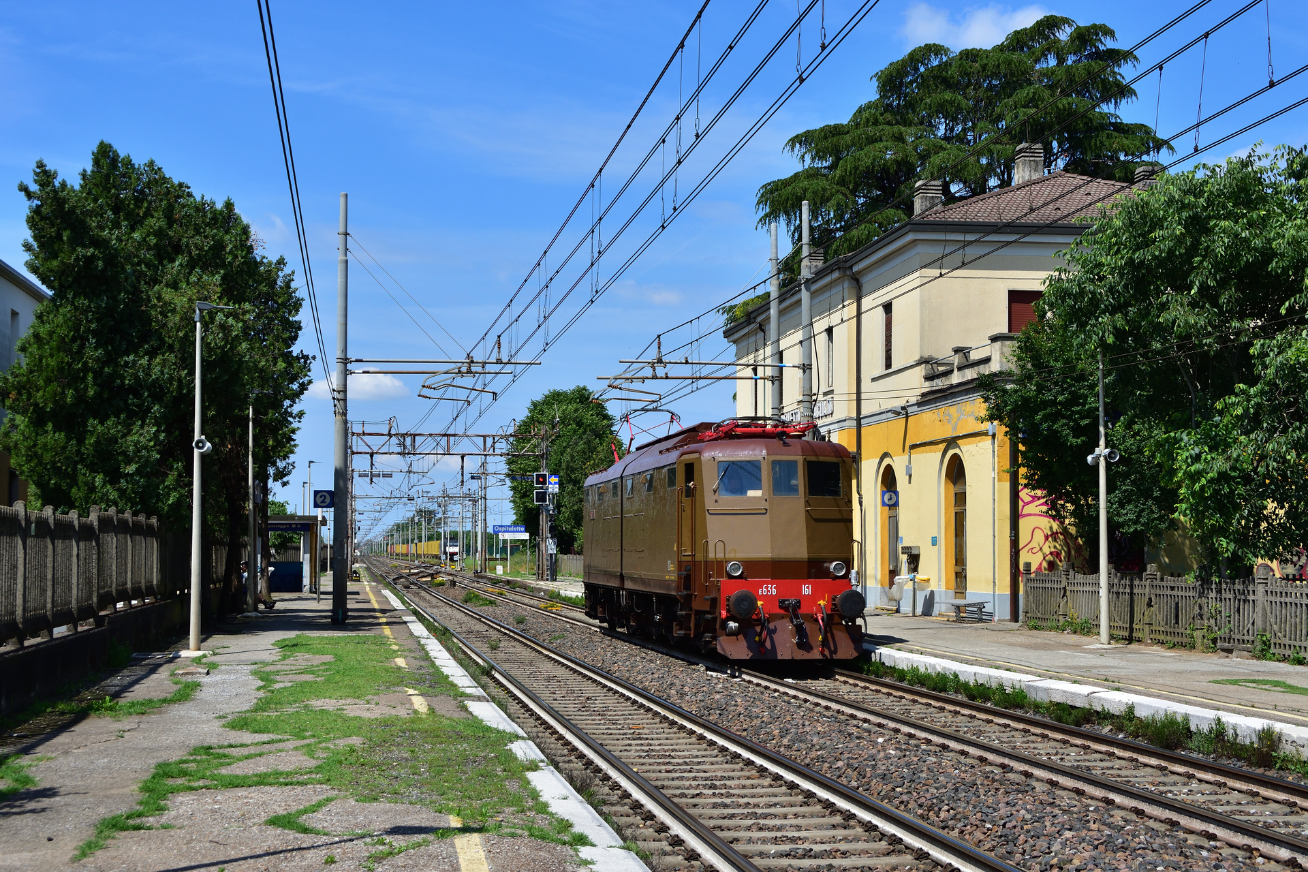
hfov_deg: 41.1
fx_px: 1744
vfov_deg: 28.1
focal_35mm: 48
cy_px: 436
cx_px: 654
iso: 200
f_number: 7.1
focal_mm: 32
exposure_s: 1/800
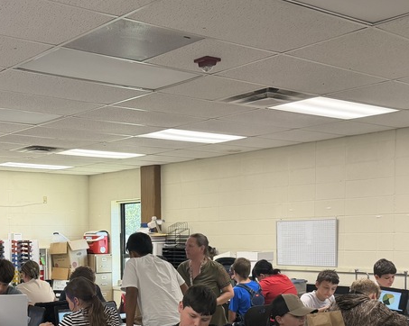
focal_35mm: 53
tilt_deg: -3.9
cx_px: 122
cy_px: 273
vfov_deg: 27.9
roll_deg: +1.1
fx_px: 641
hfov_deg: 34.9
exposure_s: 1/120
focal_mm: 6.76
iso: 250
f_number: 1.78
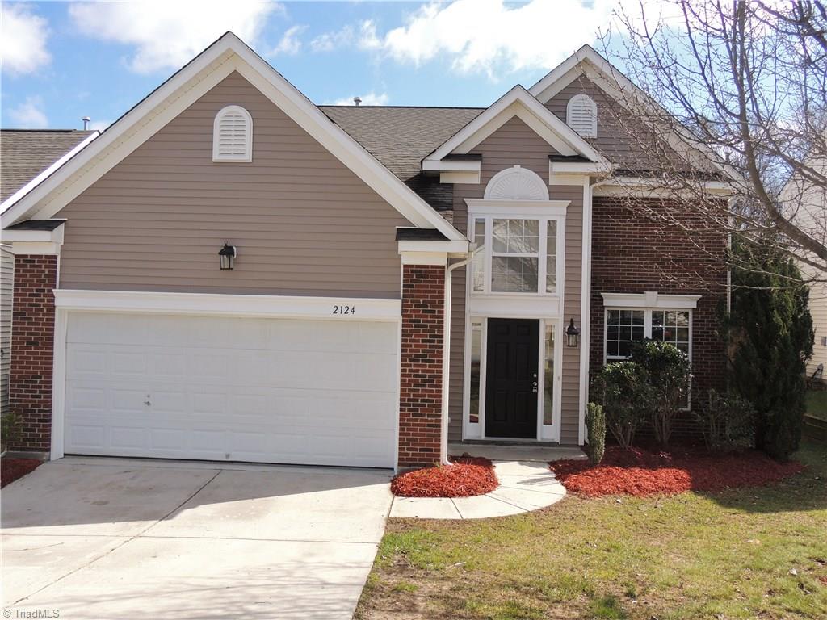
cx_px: 414
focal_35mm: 30
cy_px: 310
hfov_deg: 60.0
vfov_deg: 46.8
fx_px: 717
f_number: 3.1
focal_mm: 5.3
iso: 100
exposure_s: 1/800
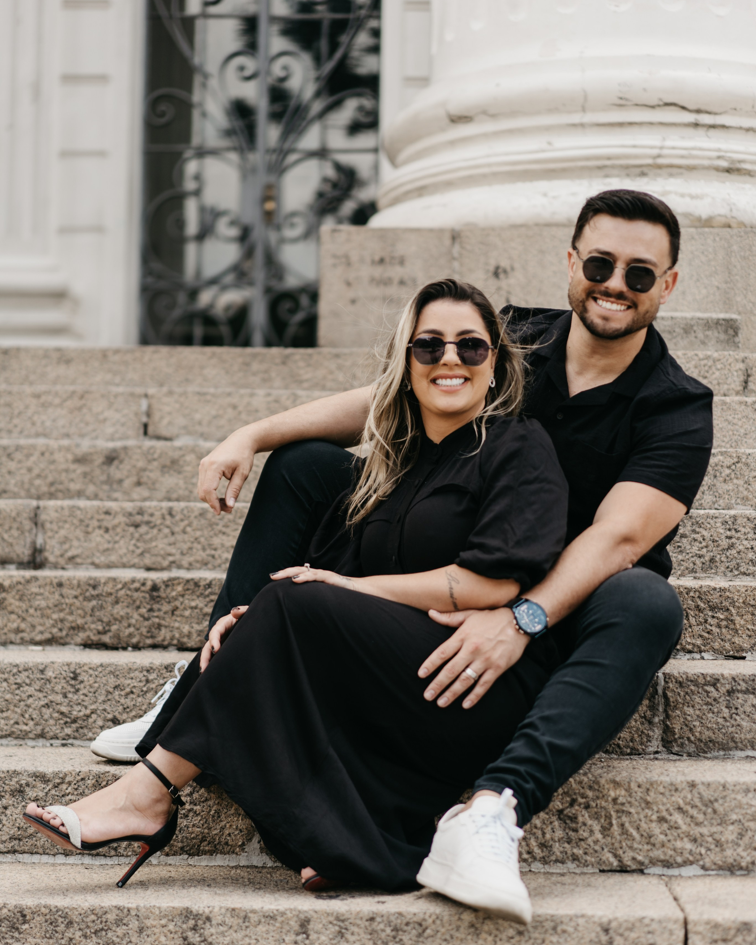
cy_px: 526
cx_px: 379
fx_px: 1734
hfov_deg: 24.6
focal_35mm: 62
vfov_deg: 30.5
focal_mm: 55
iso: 100
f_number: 1.8
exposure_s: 1/640
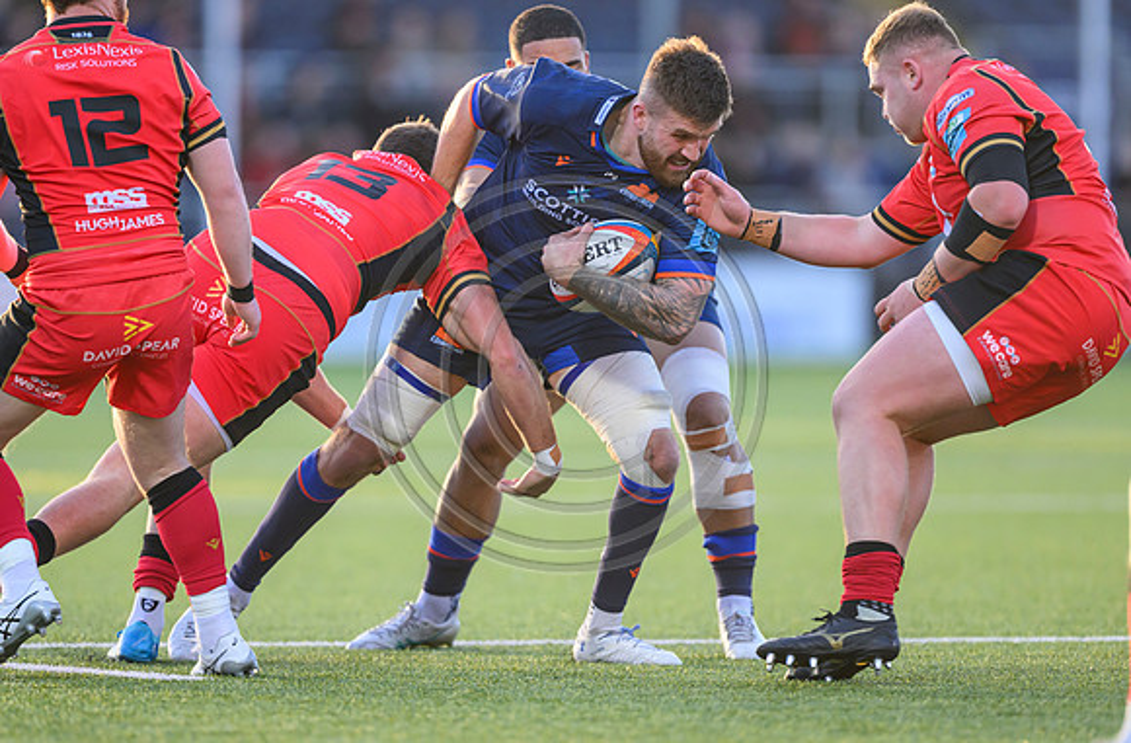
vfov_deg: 2.7
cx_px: 434
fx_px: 15499
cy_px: 463
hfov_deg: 4.2
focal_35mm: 496
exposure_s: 1/2000
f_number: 3.2
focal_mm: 400
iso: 1600
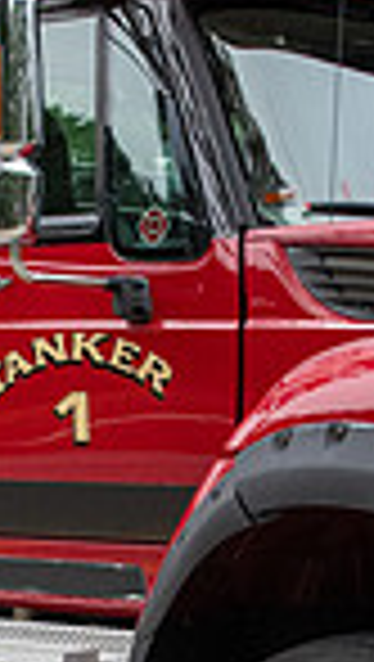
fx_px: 1969
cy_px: 510
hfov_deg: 10.8
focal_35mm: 112
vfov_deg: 18.9
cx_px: 127
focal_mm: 16
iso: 1000
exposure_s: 1/1000
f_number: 5.6
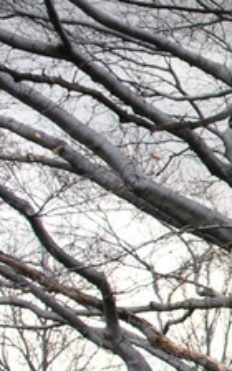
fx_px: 1325
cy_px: 285
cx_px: 553
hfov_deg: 9.0
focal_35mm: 131
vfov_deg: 15.9
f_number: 5.6
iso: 50
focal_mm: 8.9
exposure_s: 1/31.7
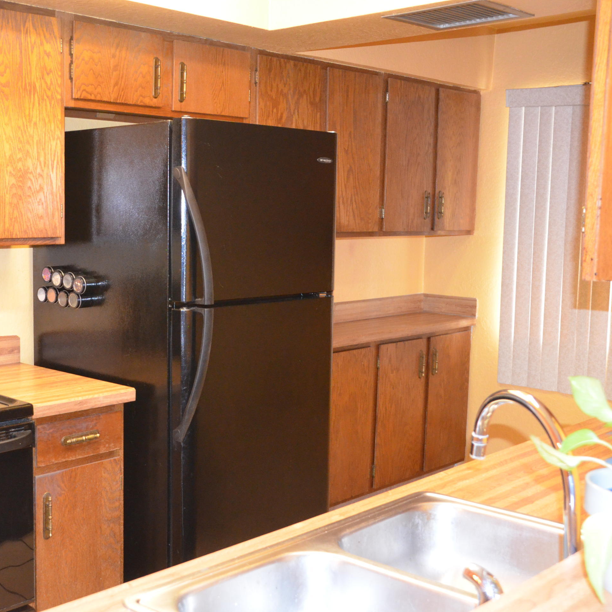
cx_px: 169
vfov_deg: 37.0
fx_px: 913
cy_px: 300
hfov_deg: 36.4
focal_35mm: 46
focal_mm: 23
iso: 2800
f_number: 3.8
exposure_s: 1/60
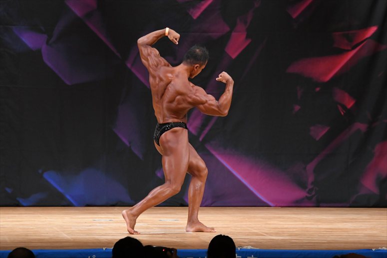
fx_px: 2740
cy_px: 129
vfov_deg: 5.4
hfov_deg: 8.1
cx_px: 194
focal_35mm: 255
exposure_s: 1/400
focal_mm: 170
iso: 3200
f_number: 5.6
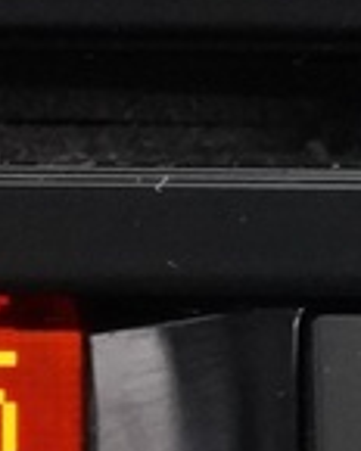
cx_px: -672
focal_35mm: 305
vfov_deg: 6.3
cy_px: 638
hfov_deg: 4.9
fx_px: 4073
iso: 5000
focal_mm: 29
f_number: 3.5
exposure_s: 1/40
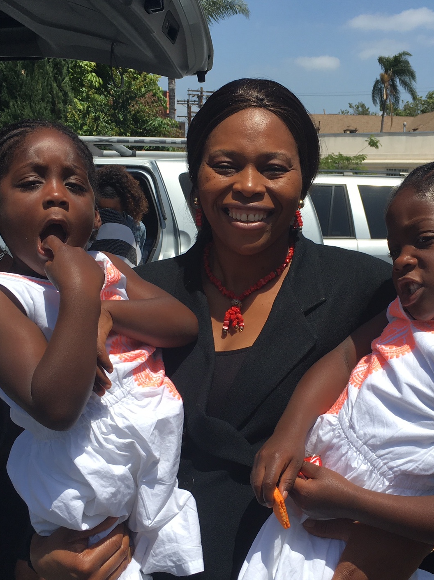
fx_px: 703
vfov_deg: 44.8
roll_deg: -2.9
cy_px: 314
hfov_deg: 34.3
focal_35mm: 42
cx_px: 248
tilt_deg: -9.2
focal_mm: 4.15
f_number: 2.2
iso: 25
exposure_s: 1/2024
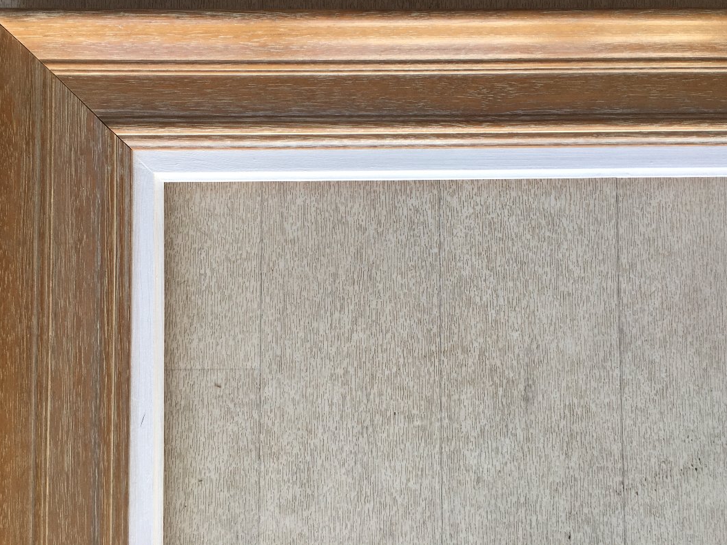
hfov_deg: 55.3
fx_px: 693
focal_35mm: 33
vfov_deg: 42.8
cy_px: 236
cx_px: 335
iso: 25
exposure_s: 1/50
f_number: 2.2
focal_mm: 4.15
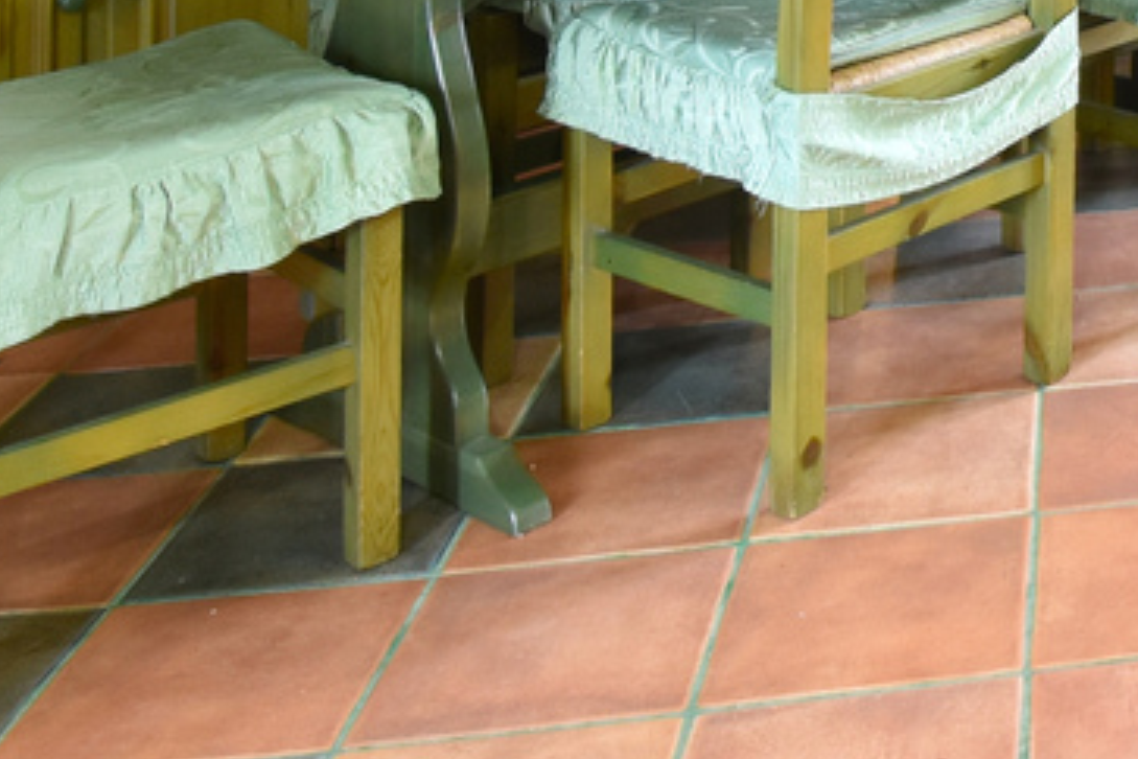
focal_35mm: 62
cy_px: -583
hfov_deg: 26.7
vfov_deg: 17.8
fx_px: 1960
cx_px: 1527
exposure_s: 1
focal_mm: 10
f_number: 11
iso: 400
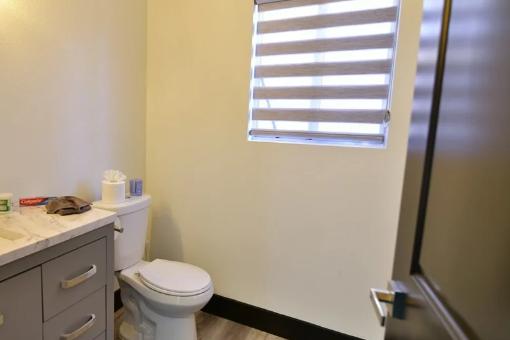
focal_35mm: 25
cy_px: 167
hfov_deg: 69.8
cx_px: 178
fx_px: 354
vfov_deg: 51.3
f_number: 2.8
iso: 800
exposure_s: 1/60
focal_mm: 19
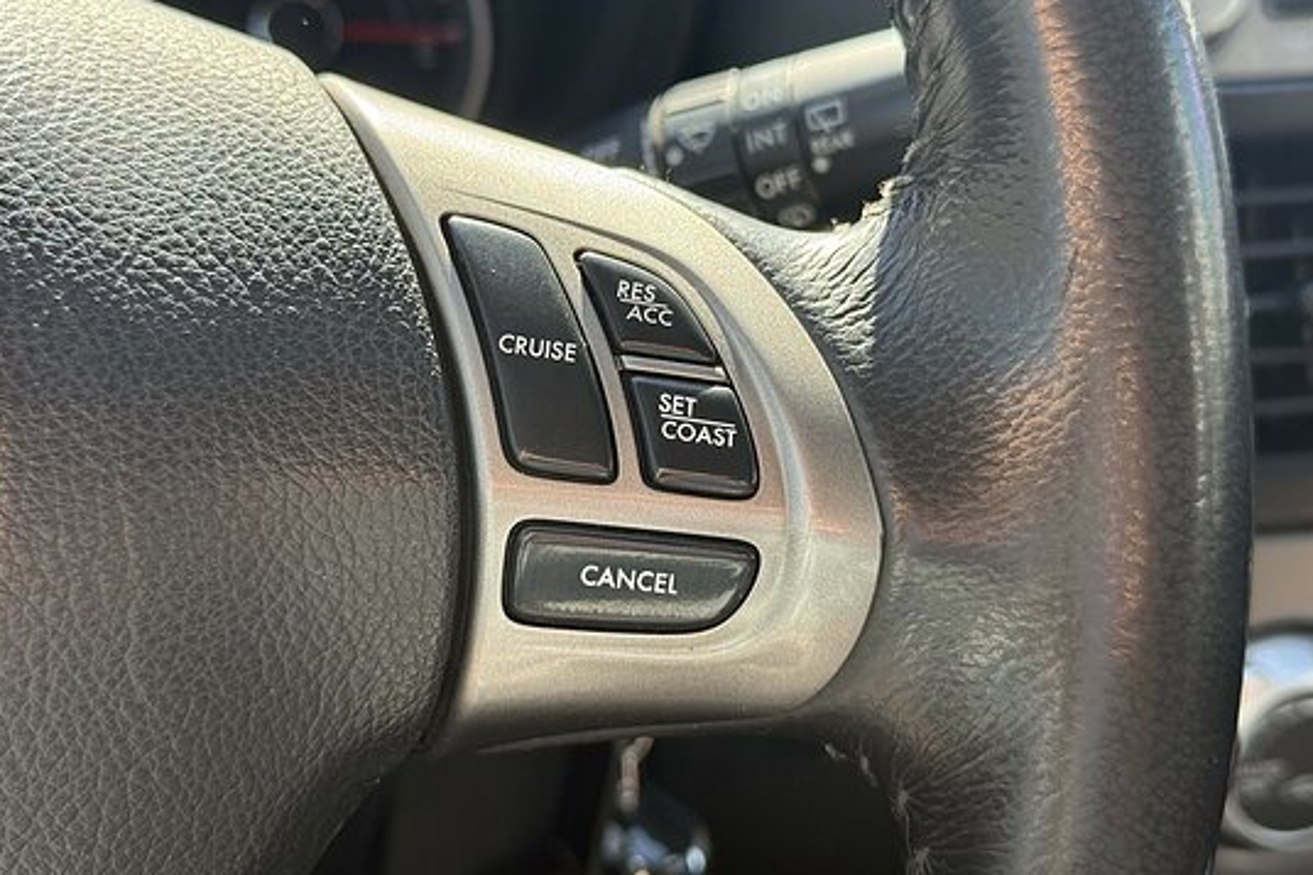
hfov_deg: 38.9
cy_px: 377
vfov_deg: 26.4
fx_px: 1859
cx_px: 659
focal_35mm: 51
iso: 80
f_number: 1.78
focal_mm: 6.76
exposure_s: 1/282
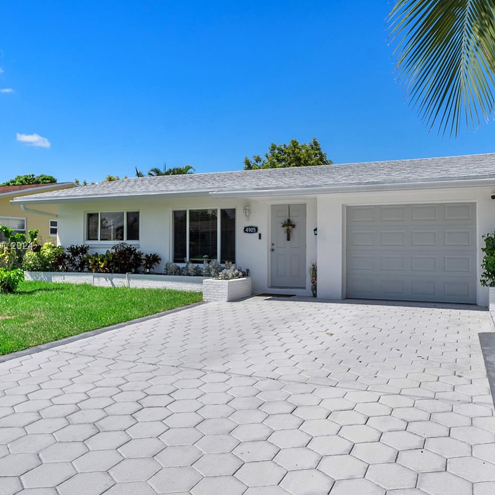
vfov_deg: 55.6
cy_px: 247
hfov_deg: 55.6
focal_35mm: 29
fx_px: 469
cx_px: 264
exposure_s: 1/800
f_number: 8
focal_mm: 15
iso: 200
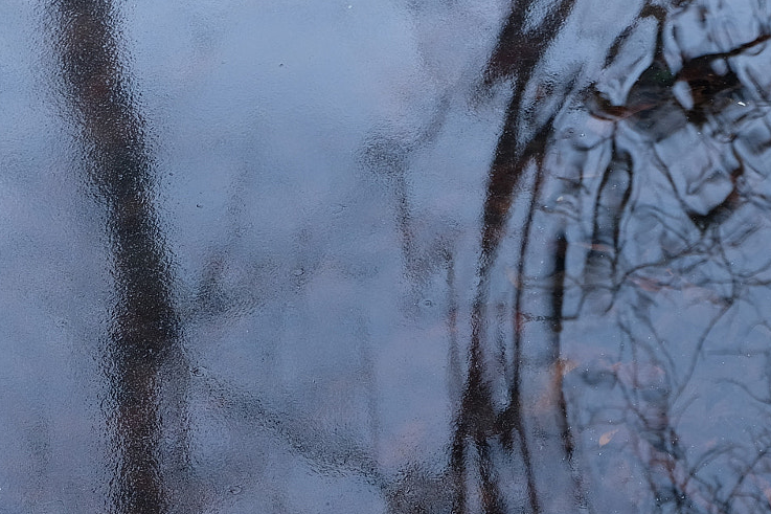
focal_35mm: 102
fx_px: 2184
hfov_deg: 20.0
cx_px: 389
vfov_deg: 13.3
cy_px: 472
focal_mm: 31
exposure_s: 1/30
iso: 400
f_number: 4.7
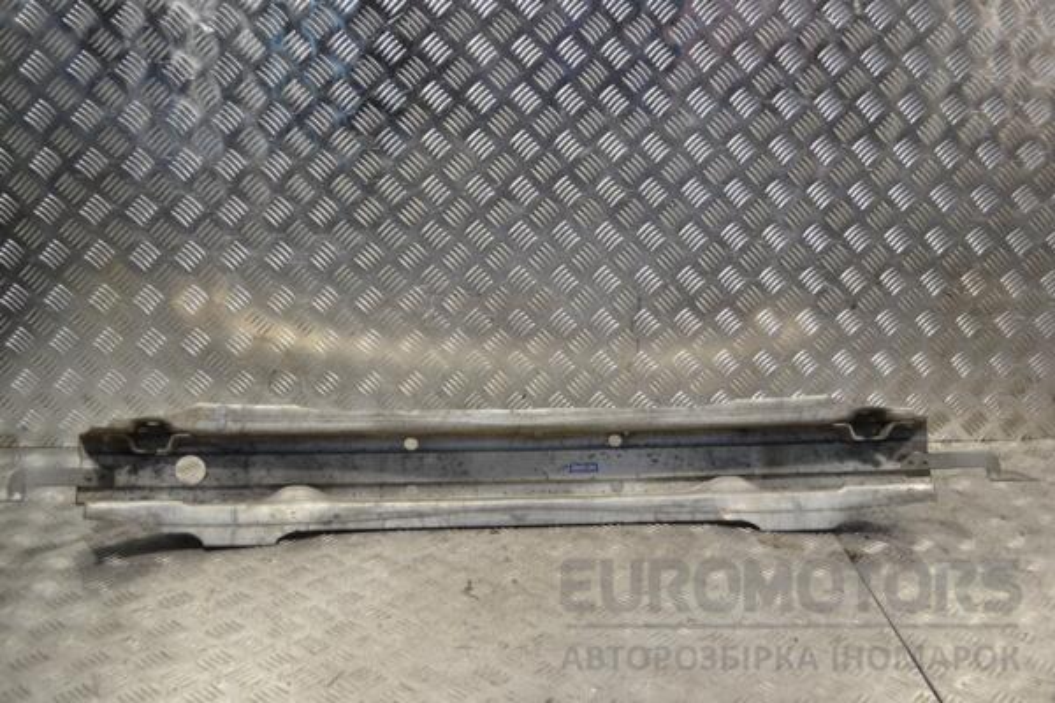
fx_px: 1143
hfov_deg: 49.6
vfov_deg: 34.2
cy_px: 352
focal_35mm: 39
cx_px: 528
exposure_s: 1/100
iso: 400
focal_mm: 26
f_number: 5
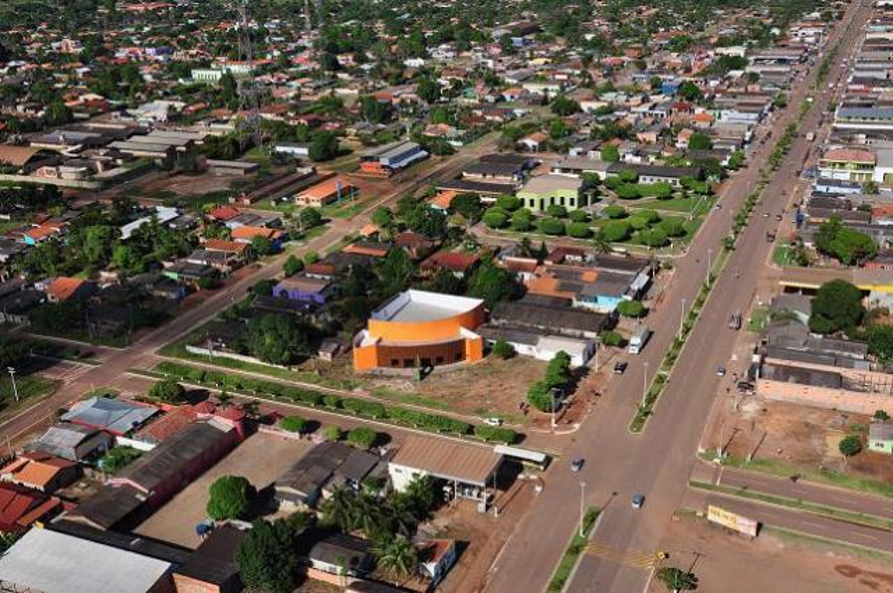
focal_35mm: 38
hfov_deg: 51.3
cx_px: 446
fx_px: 929
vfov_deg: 35.4
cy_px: 296
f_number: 11
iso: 200
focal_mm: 25
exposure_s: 1/500
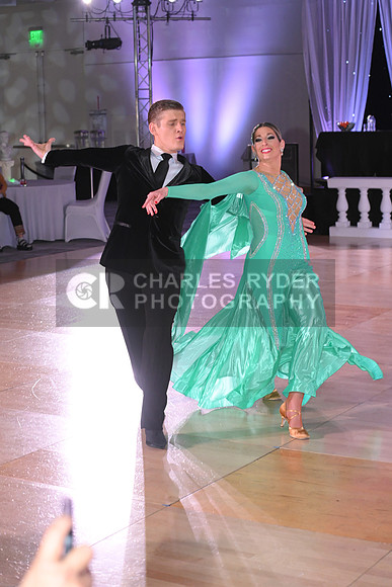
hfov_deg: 19.5
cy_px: 294
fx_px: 1143
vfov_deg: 28.8
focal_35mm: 70
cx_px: 196
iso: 2000
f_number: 5.6
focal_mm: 70
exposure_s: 1/200
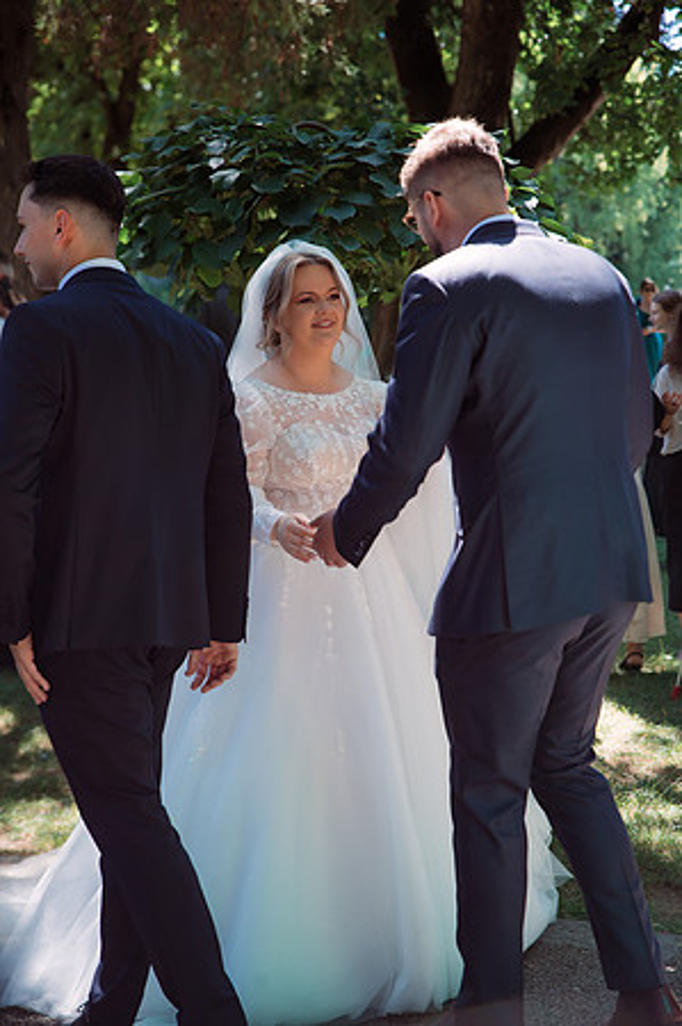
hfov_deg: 19.4
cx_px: 341
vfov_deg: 28.9
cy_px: 513
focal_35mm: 70
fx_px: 1994
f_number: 3.5
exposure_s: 1/500
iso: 500
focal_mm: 70
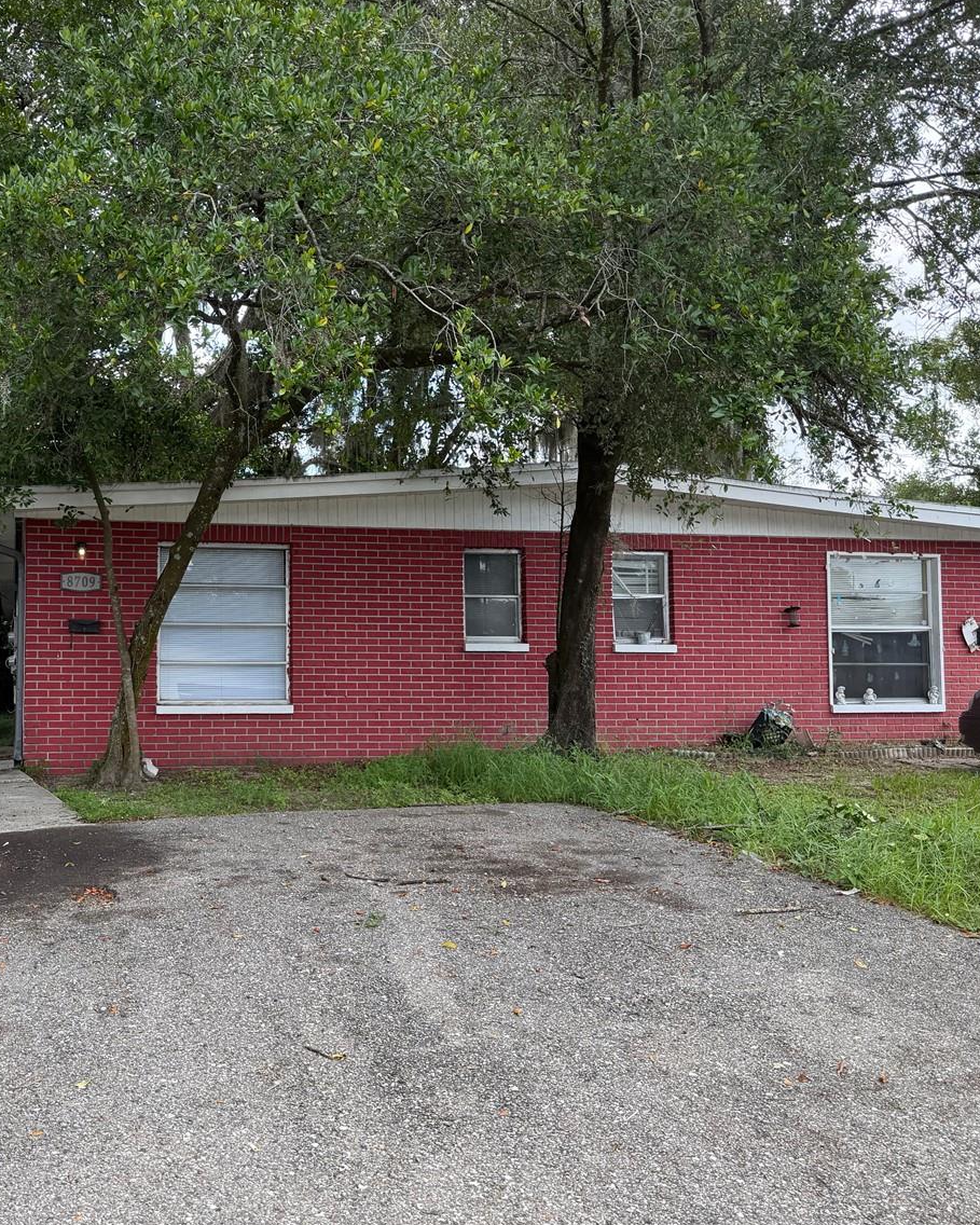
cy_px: 625
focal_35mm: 33
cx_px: 250
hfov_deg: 43.2
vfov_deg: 54.2
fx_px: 1196
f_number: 1.78
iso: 100
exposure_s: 1/728
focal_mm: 6.76
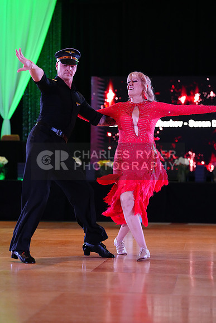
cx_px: 108
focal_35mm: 98
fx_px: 881
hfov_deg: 14.0
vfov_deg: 20.8
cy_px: 162
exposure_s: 1/400
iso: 6400
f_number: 2.8
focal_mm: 98
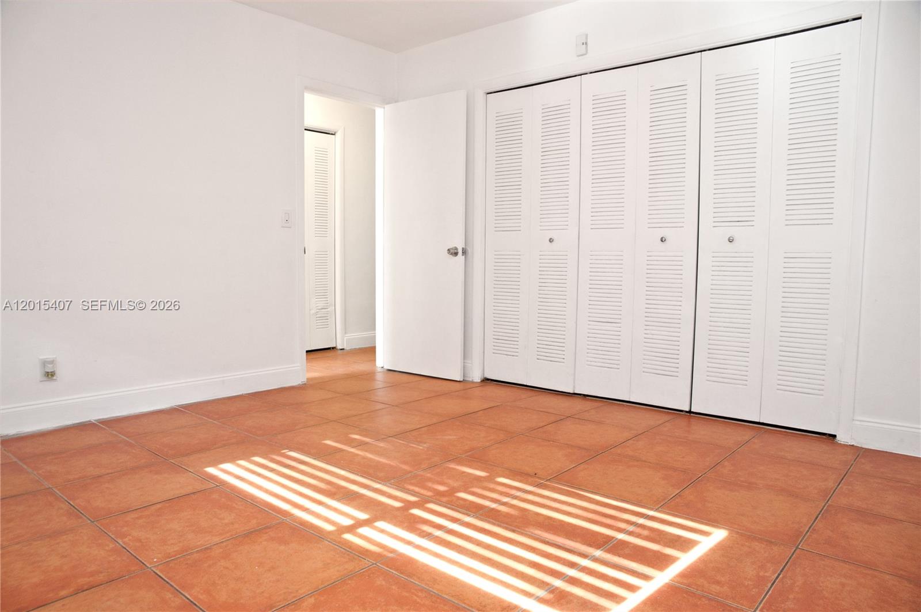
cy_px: 306
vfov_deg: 53.0
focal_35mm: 24
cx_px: 460
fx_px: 613
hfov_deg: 73.8
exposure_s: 1/100
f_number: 6.3
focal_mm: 24
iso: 1000
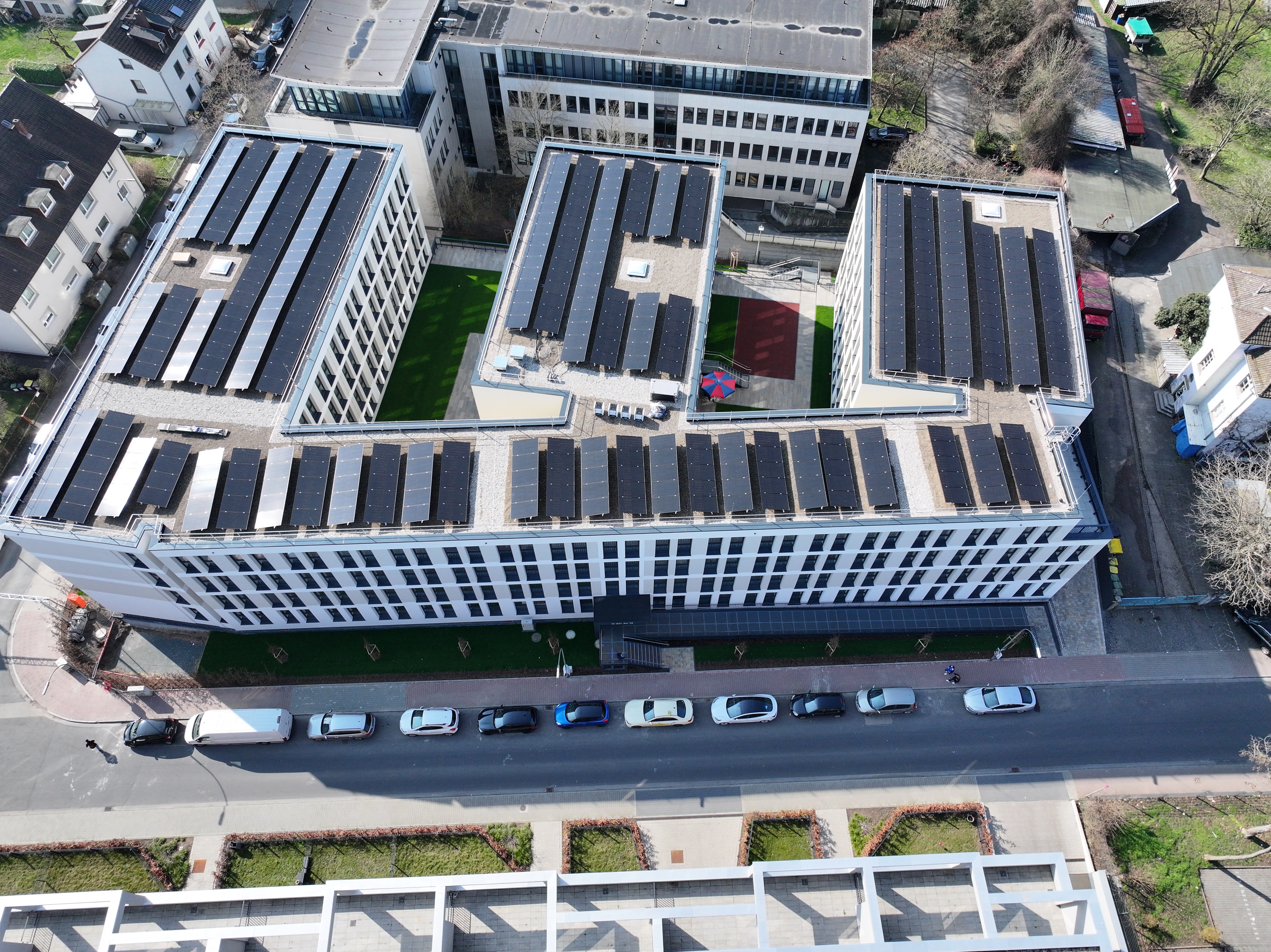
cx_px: 636
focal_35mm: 24
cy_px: 476
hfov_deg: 71.6
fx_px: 881
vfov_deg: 56.8
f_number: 2.8
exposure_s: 1/1600
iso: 230
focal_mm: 12.29
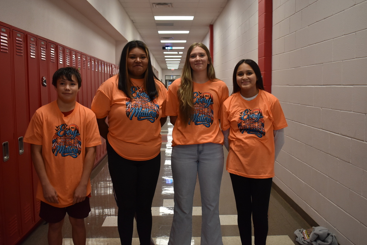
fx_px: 377
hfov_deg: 51.9
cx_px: 186
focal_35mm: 37
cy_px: 124
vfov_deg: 35.9
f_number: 3.8
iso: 800
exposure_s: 1/125
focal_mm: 24
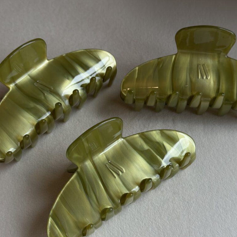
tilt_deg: -59.9
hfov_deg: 30.0
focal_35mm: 57
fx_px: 442
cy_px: 132
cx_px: 118
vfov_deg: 30.0
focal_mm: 6.76
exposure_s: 1/822
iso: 64
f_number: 1.78
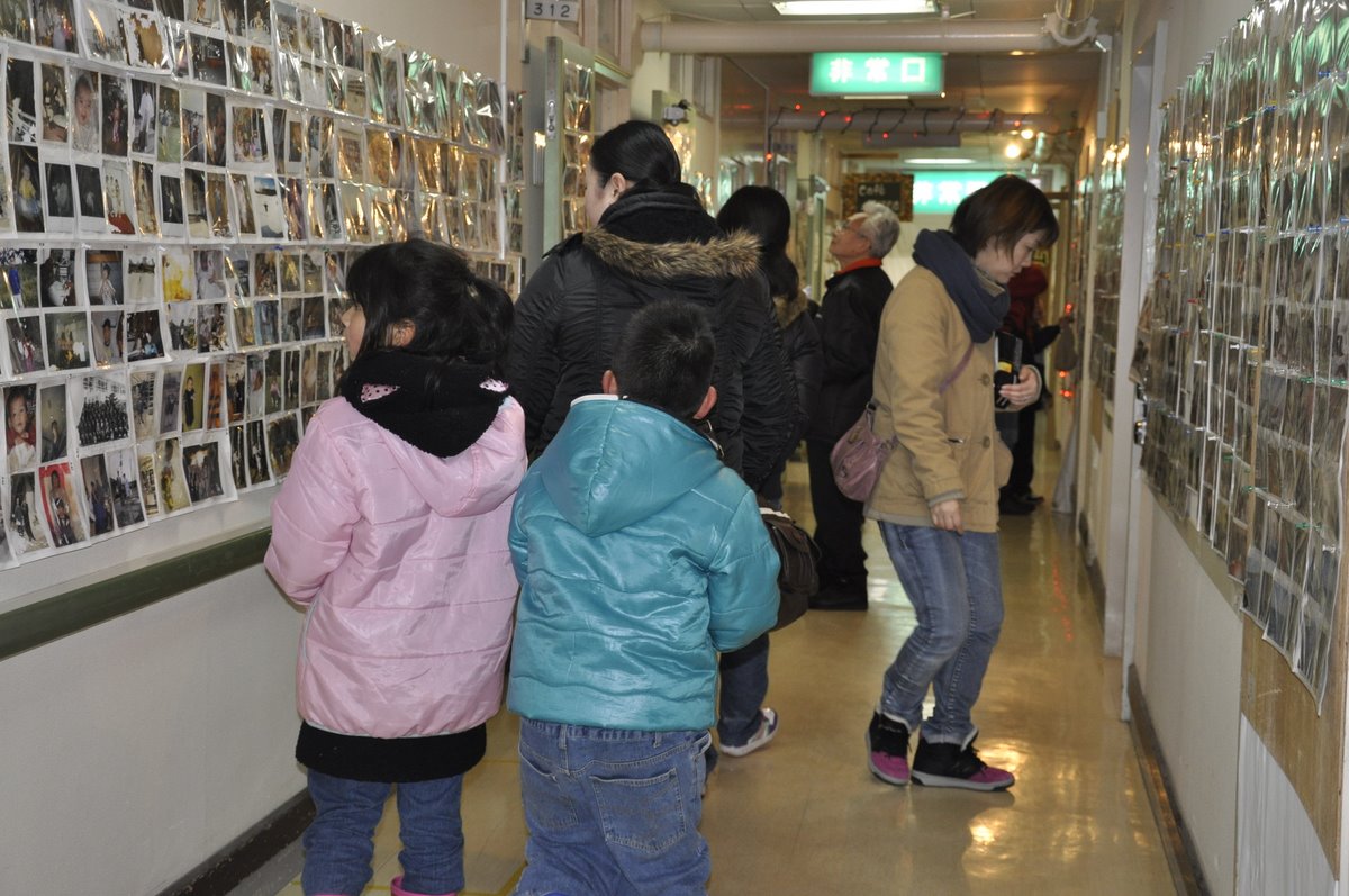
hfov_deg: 37.9
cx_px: 674
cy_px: 448
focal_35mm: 52
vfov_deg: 25.7
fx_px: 1965
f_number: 4.5
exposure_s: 1/60
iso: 800
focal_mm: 35
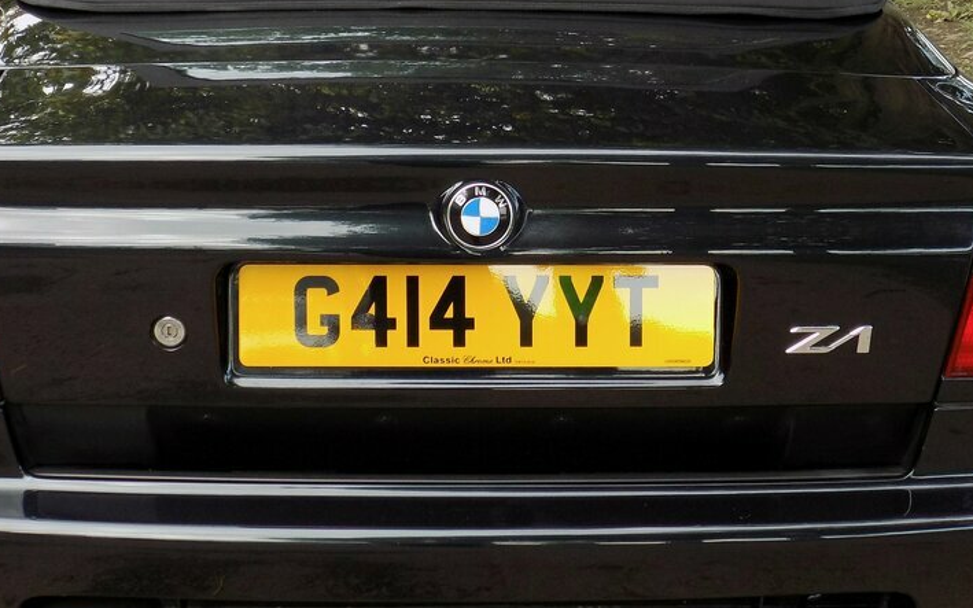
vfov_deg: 21.2
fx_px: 1617
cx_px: 478
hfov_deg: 33.5
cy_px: 204
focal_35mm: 61
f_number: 3.4
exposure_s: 1/80
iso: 80
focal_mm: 6.1
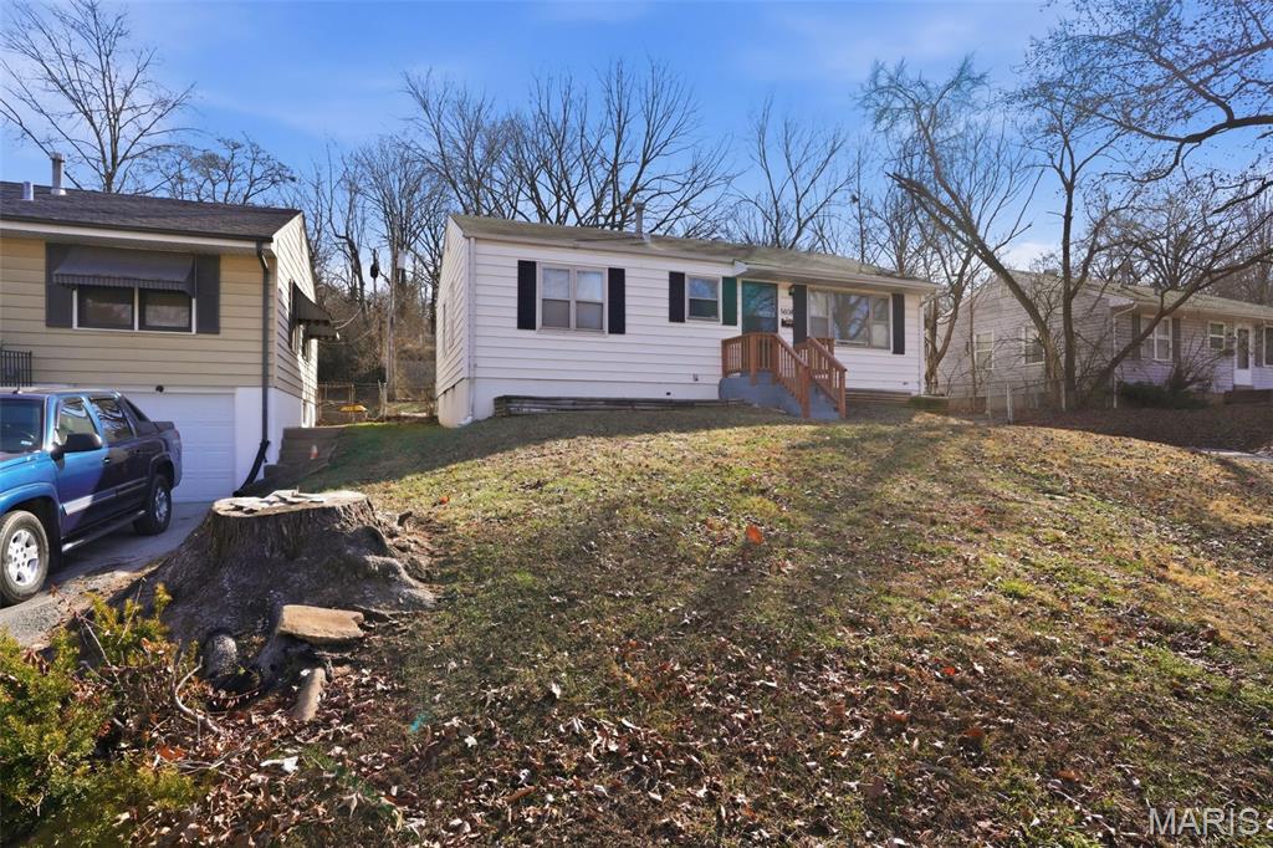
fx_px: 636
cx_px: 636
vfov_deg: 67.3
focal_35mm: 18
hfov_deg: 90.0
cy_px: 424
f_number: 7.1
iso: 320
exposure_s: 1/640
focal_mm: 18
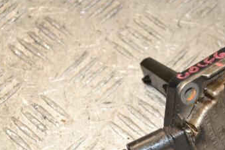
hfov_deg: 12.5
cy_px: 114
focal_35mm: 164
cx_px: 173
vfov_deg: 8.4
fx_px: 1025
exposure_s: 1/160
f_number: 5.3
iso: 800
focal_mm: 62
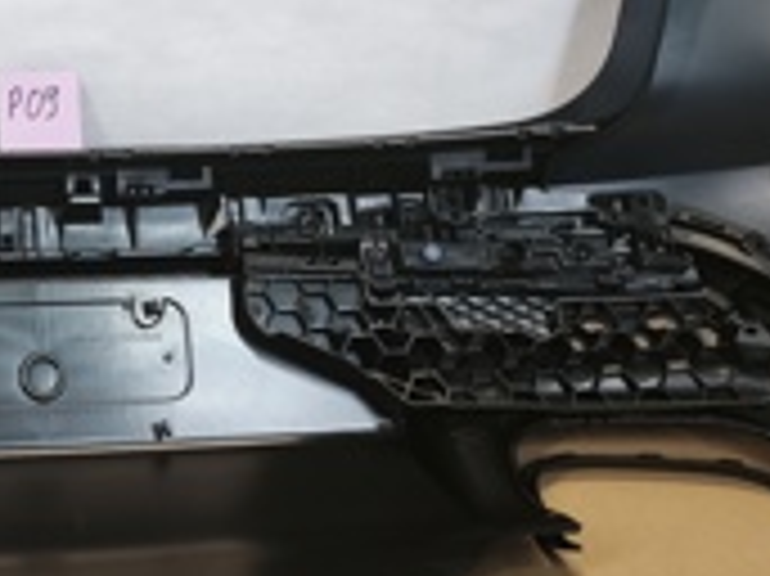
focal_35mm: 86
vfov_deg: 16.3
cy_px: -153
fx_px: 1912
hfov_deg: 22.0
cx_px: 18
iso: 160
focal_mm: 6.45
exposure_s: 1/99.9
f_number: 1.62
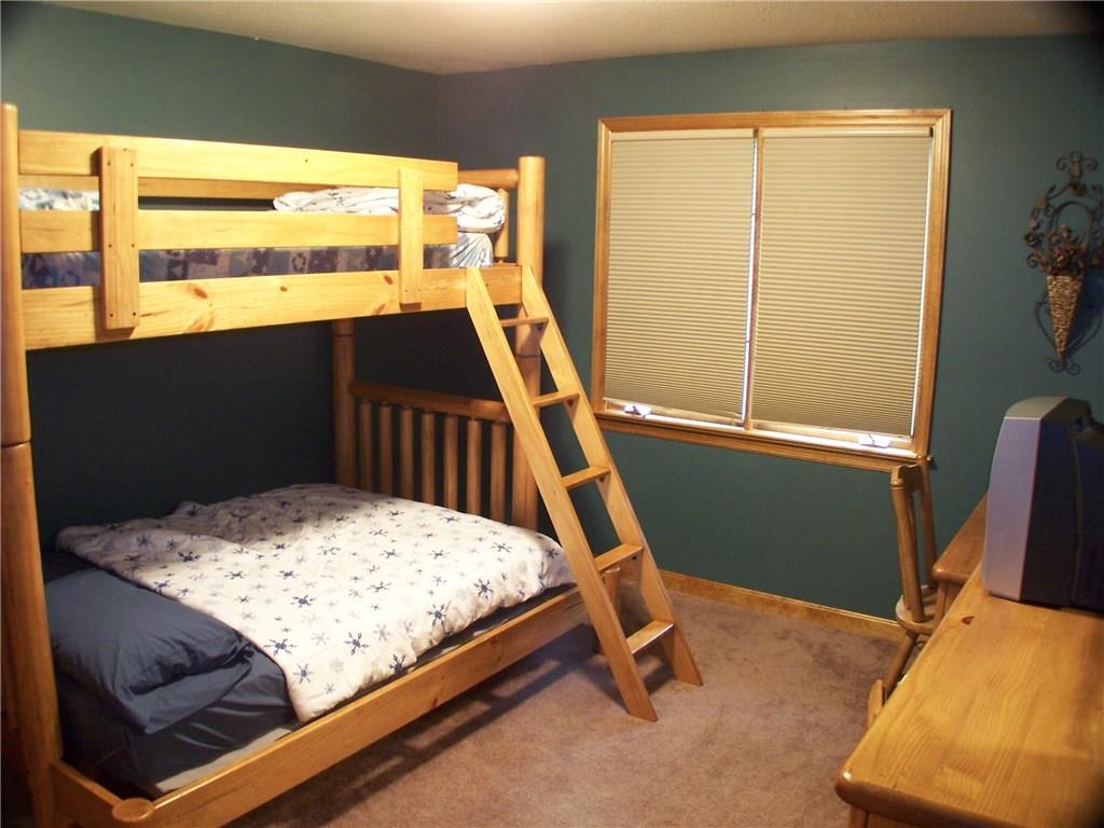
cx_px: 552
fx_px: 1212
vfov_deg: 37.7
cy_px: 414
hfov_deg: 49.0
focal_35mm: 38
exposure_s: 1/4
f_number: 2.8
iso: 140
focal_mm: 6.3
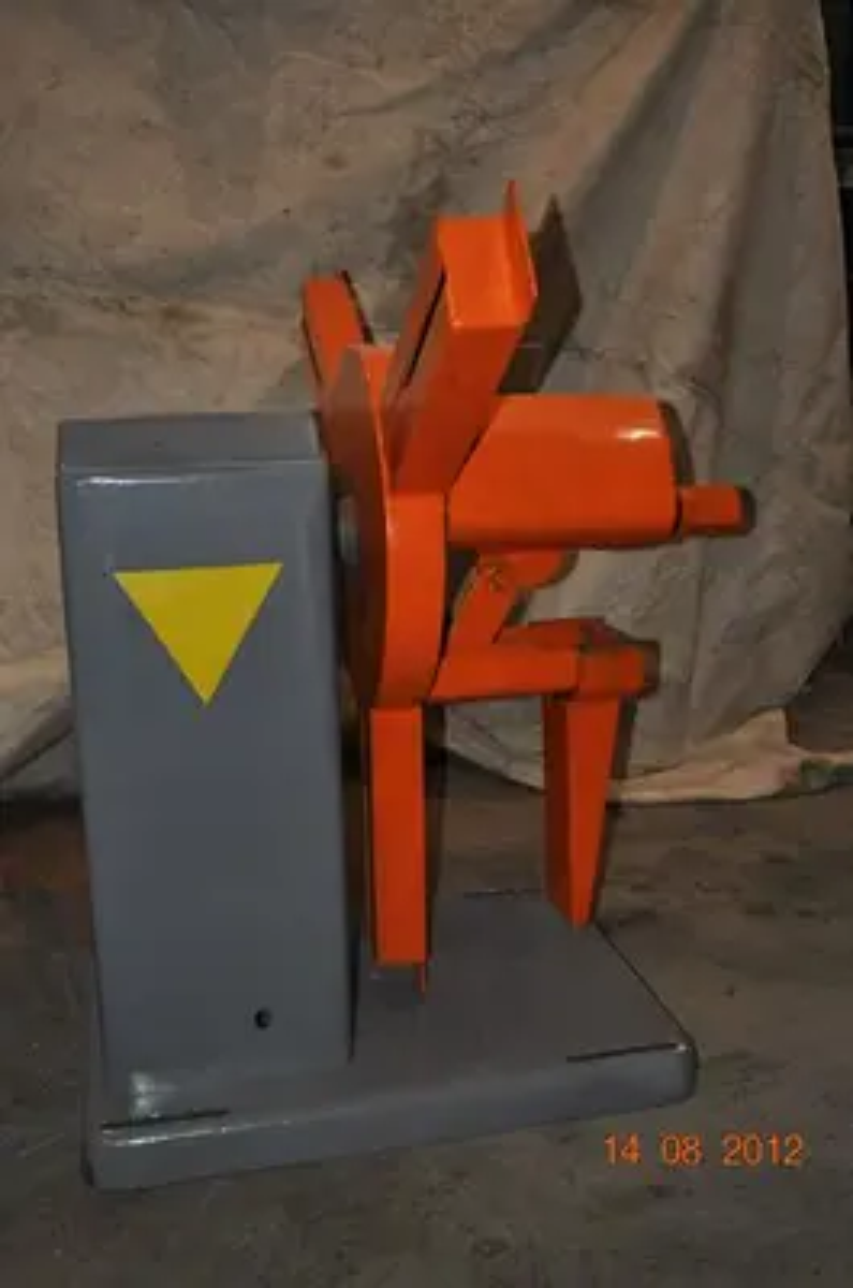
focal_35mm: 36
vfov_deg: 53.2
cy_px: 644
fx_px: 1285
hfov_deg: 36.7
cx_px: 426
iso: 800
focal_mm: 24
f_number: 4
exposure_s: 1/60
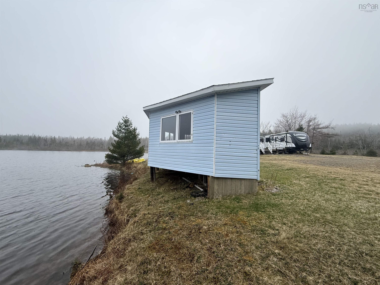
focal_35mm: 14
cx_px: 190
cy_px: 142
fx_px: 154
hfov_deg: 102.1
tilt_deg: +3.0
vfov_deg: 85.7
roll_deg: -0.7
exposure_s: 1/99
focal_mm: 2.22
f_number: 2.2
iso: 64
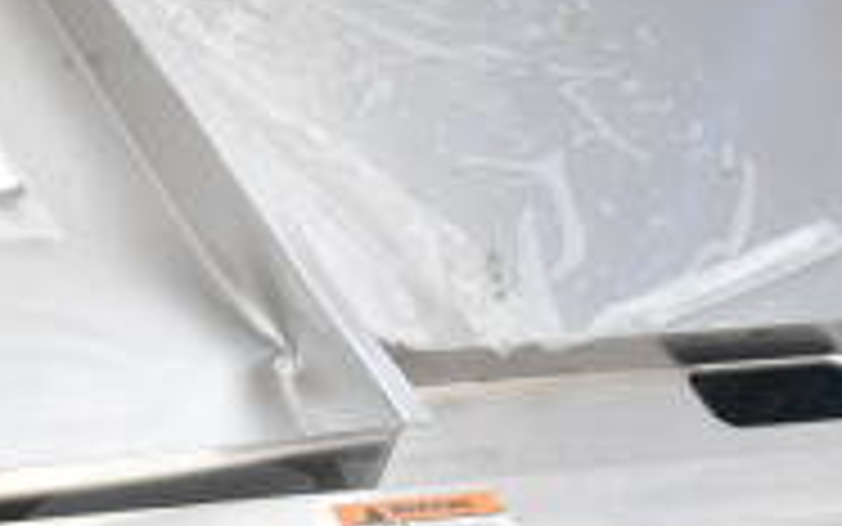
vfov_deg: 11.0
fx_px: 2632
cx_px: 59
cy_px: 816
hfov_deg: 17.9
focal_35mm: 115
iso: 1600
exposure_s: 1/60
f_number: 3.8
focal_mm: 23
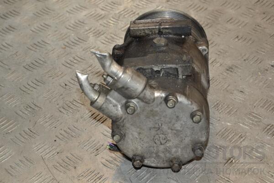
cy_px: 92
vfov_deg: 15.7
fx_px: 662
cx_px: 137
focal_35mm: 87
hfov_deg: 23.4
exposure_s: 1/200
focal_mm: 58
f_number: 7.1
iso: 800
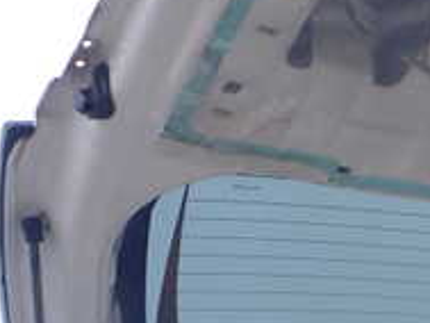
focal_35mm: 95
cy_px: 150
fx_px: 1181
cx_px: 573
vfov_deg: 15.6
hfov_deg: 19.0
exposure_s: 1/500
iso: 100
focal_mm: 5.4
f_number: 3.2
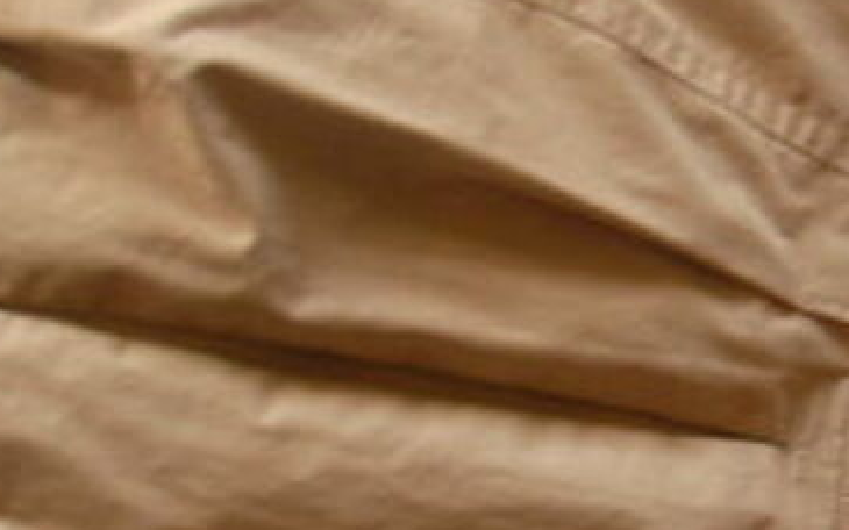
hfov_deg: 17.0
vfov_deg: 11.0
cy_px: 393
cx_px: 905
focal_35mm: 119
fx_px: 2753
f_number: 3.5
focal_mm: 6.3
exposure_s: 1/7.3
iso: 100
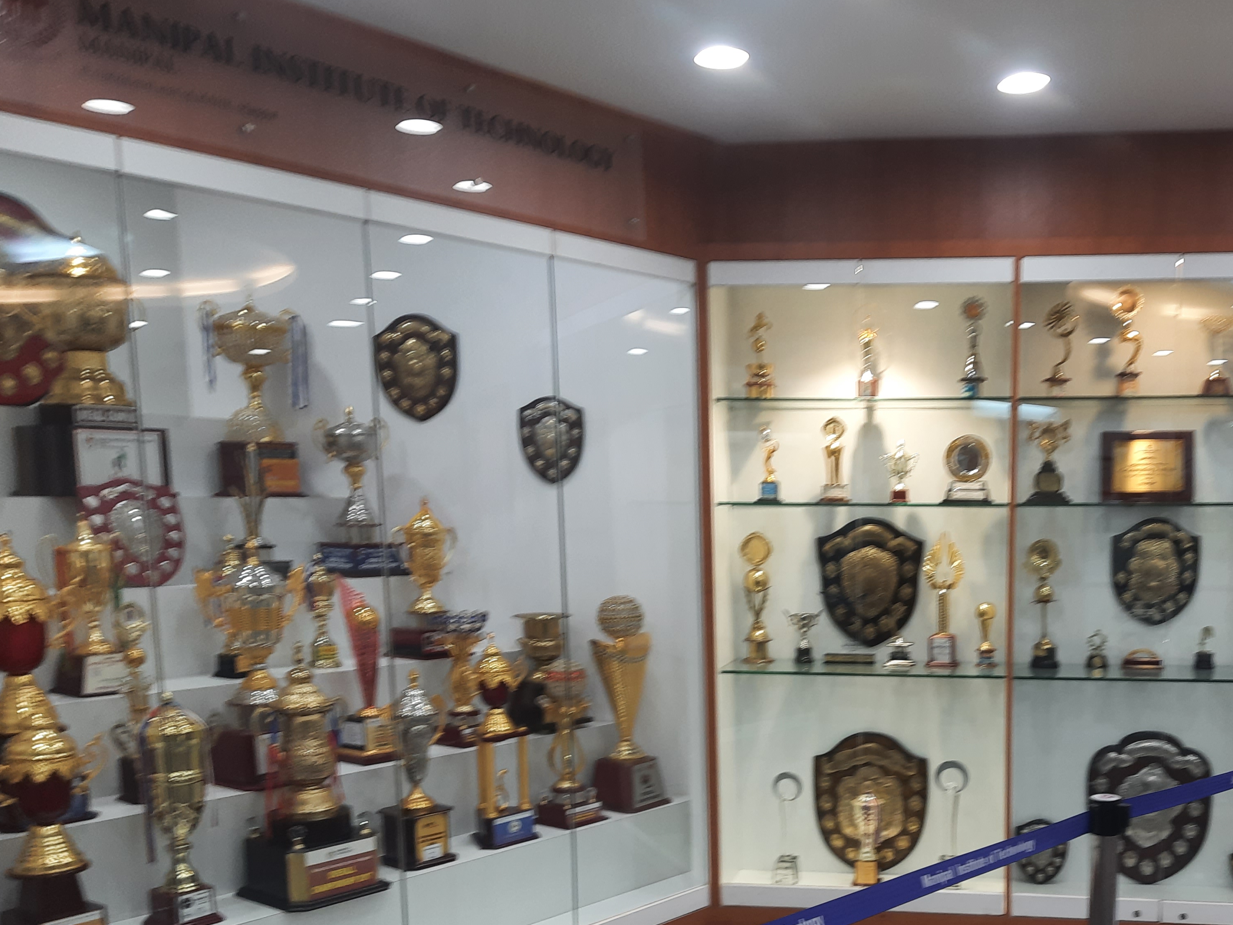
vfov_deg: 37.7
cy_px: 694
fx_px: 1318
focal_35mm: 37
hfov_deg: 48.9
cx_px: 861
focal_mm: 5.23
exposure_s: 1/50
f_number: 1.8
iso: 64
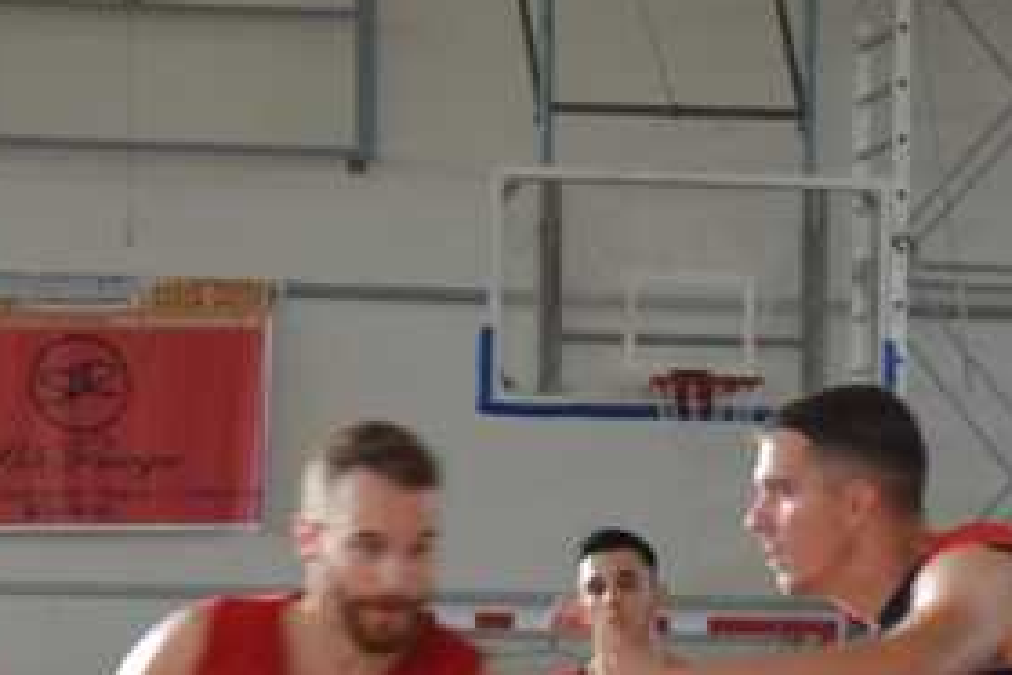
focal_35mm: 230
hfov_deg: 8.9
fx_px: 6465
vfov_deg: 5.9
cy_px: 748
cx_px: 689
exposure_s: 1/125
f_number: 5.6
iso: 400
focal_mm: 52
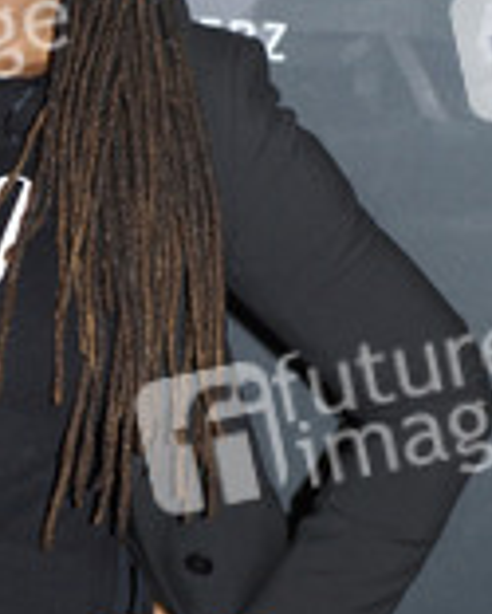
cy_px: 224
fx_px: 2709
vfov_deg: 12.9
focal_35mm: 149
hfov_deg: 10.3
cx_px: -18
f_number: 4
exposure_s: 1/250
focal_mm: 62
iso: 640
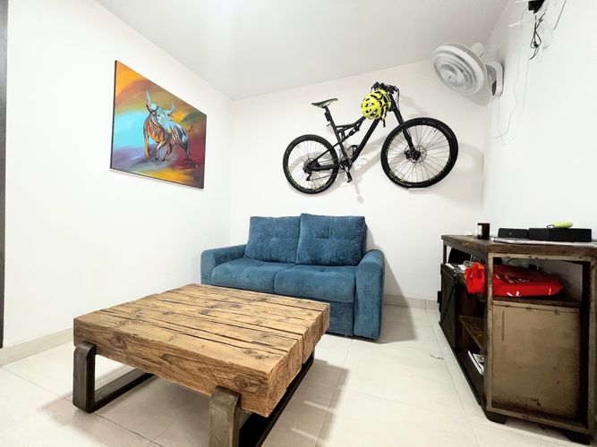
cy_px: 224
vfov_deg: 89.9
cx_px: 298
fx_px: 224
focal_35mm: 13
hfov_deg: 106.2
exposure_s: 1/60
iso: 250
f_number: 1.8
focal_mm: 1.57
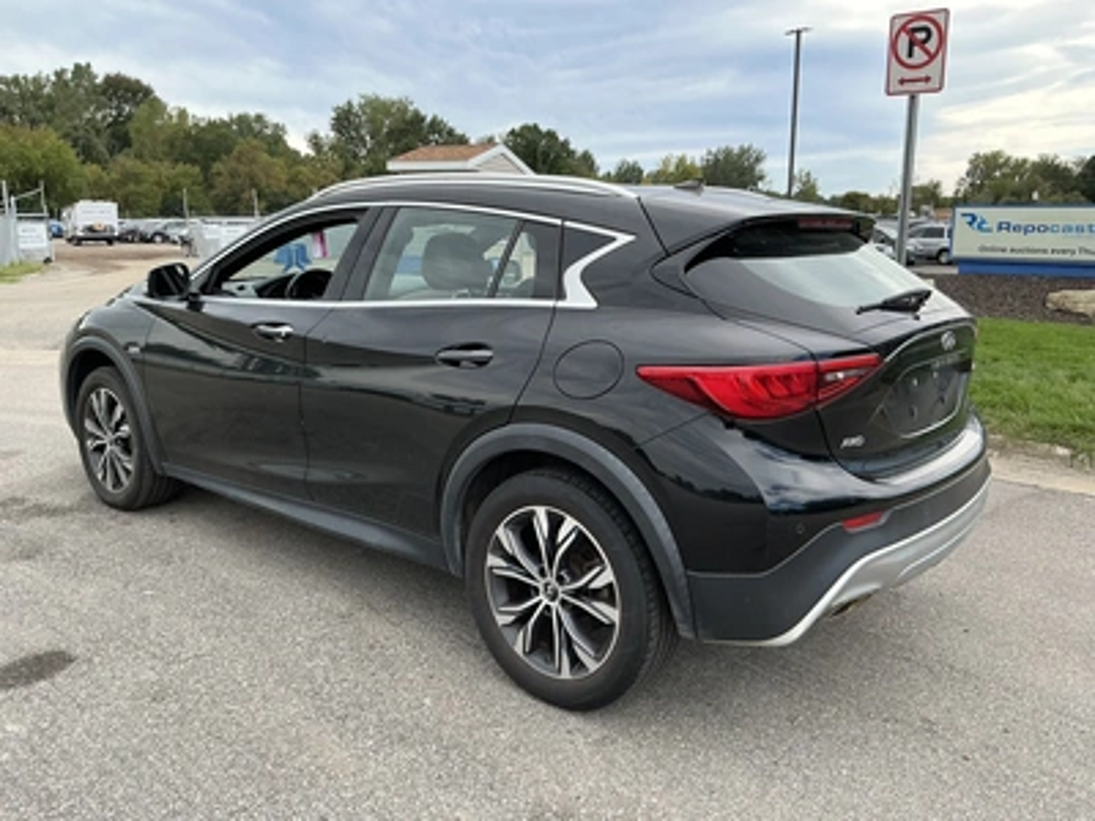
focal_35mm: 28
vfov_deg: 49.7
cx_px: 548
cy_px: 410
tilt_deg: -10.0
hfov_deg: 63.4
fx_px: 886
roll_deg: -0.2
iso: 25
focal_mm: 3
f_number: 1.8
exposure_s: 1/450
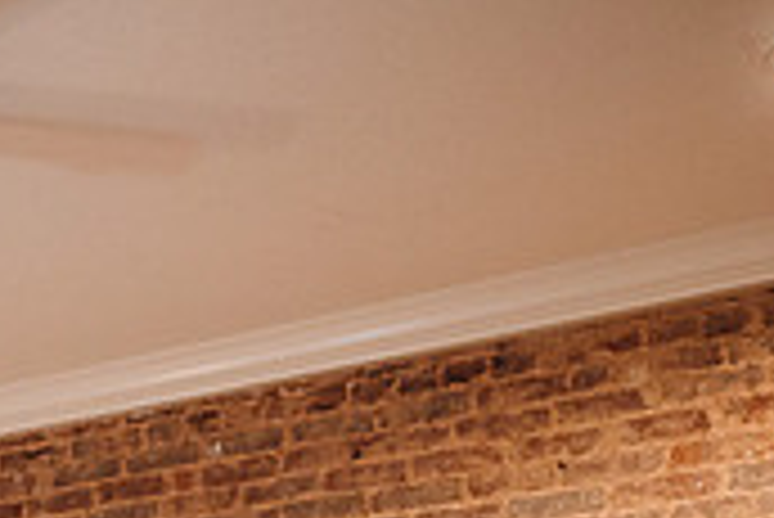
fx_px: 1743
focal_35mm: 81
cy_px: 831
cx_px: -261
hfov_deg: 22.2
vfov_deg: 15.3
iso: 500
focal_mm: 24
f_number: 2.2
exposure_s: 1/160
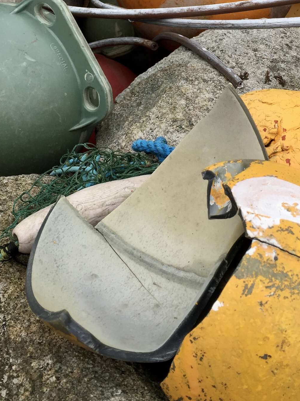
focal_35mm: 55
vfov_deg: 33.5
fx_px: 636
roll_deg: -8.8
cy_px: 59
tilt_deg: -34.3
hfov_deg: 26.4
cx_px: 191
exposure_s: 1/324
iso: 32
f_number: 2.2
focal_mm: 4.15
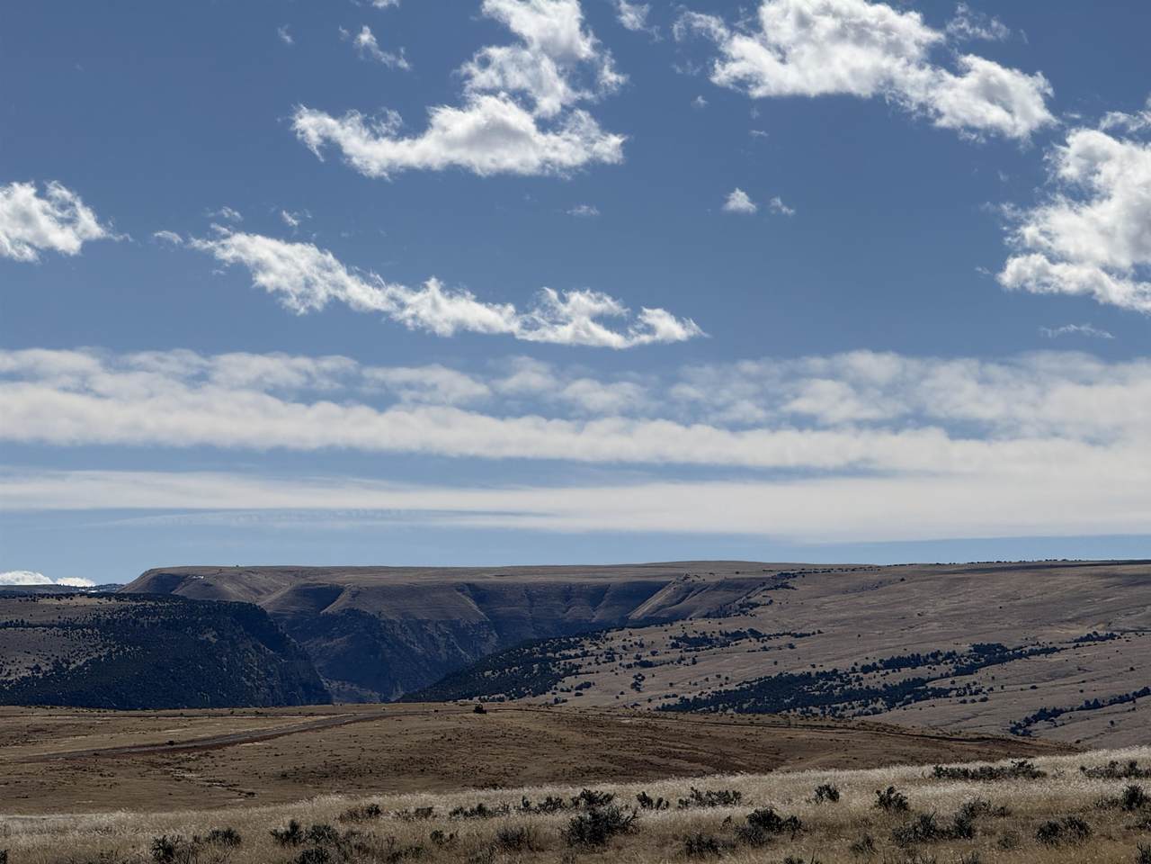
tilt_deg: +4.9
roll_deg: -1.5
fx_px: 3990
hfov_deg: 16.4
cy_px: 432
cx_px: 576
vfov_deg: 12.3
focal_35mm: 120
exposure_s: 1/4975
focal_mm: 15.66
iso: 40
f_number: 2.8
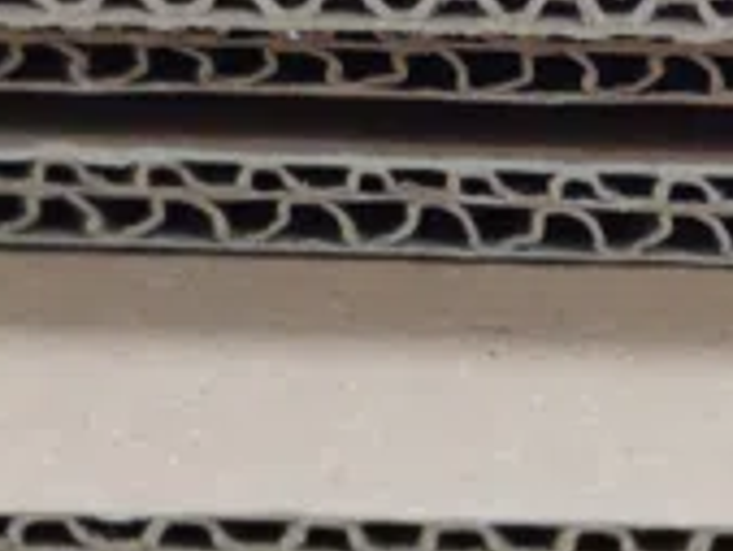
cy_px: 204
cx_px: 581
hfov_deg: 21.3
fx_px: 1928
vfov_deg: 16.2
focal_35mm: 91
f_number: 1.89
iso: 1521
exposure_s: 1/17
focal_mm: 5.89
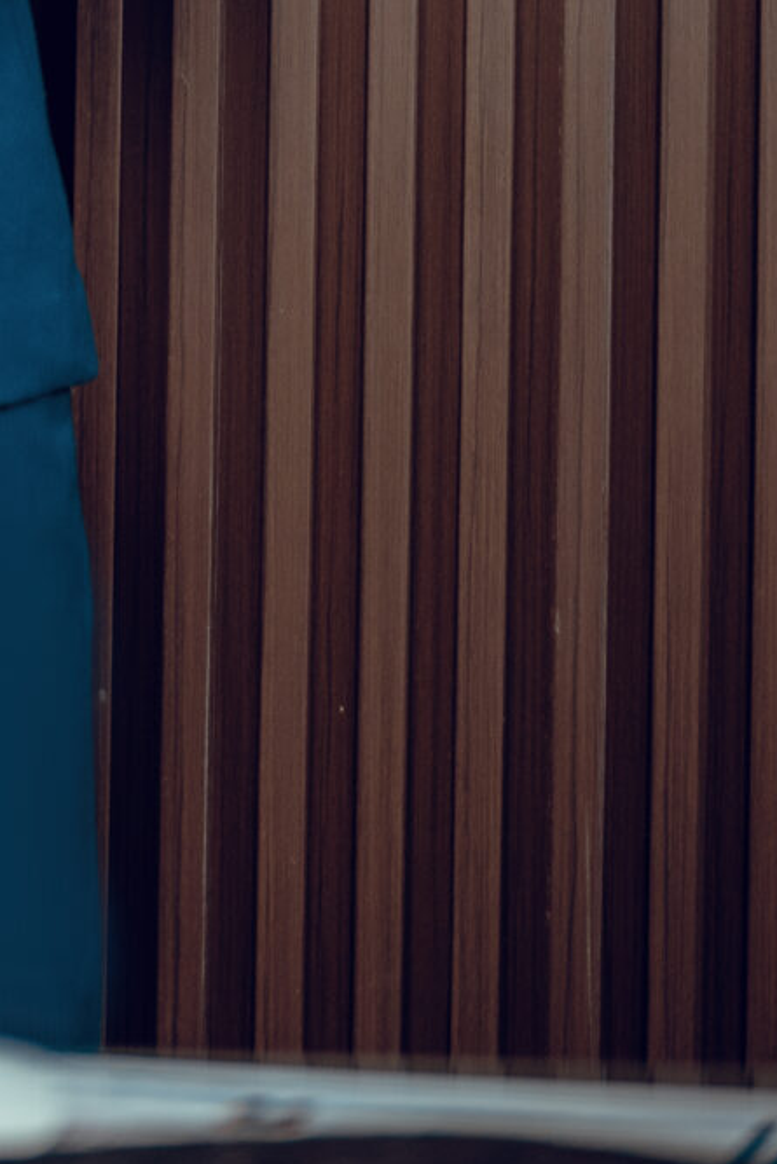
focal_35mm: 518
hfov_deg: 2.6
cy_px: -881
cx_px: -673
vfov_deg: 3.9
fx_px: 16760
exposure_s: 1/125
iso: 200
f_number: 2.8
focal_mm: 135
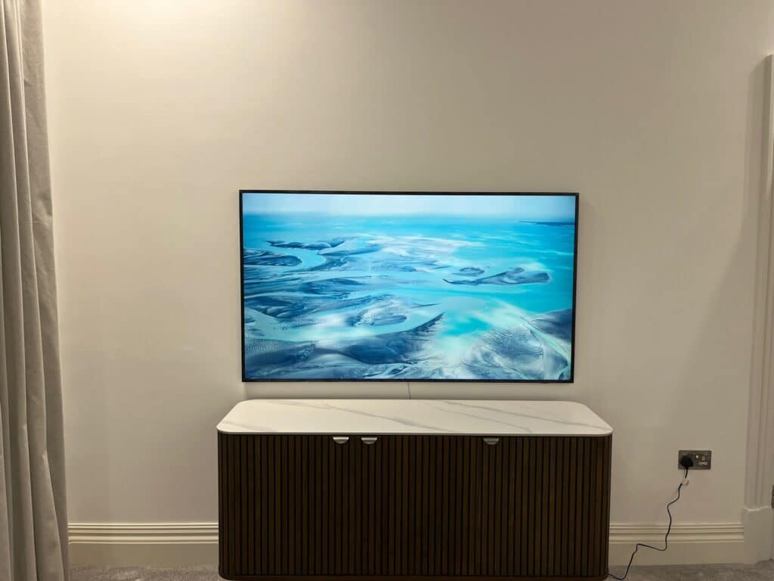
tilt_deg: -4.1
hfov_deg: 67.3
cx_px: 387
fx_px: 581
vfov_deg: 53.1
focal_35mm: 26
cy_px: 290
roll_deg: +0.3
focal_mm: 5.1
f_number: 1.6
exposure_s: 1/100
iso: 125
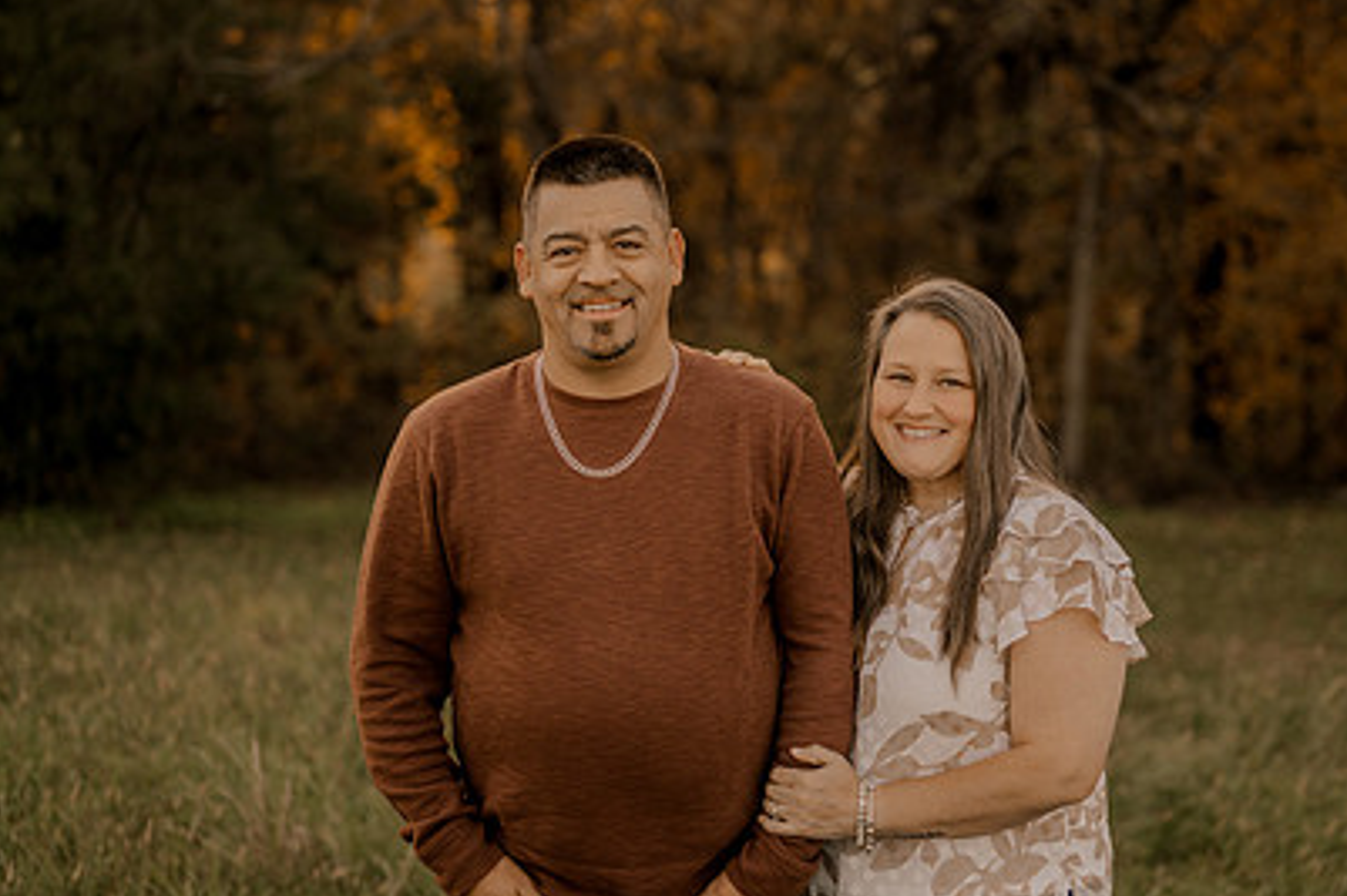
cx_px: 749
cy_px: 478
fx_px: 2768
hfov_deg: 27.3
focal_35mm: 74
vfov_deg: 18.4
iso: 250
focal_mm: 50
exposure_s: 1/500
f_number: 1.8
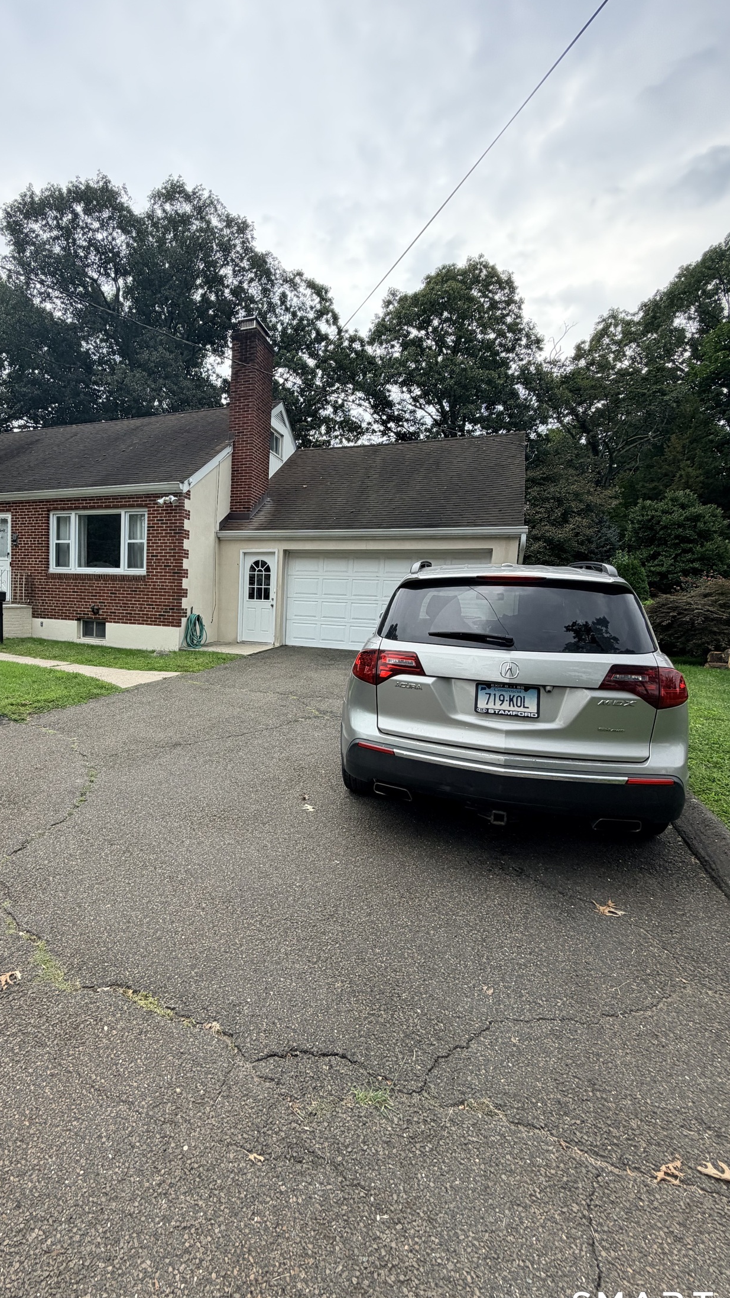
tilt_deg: -5.5
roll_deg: -2.2
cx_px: 267
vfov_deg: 99.4
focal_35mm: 16
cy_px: 650
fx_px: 551
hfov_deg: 65.9
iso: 50
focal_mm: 2.22
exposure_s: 1/346
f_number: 2.2
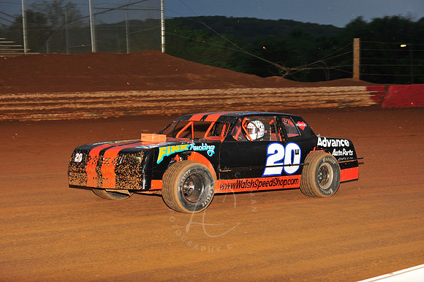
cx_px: 212
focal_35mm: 80
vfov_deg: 17.0
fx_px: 942
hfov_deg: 25.4
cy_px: 141
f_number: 6.3
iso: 800
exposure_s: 1/320
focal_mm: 80
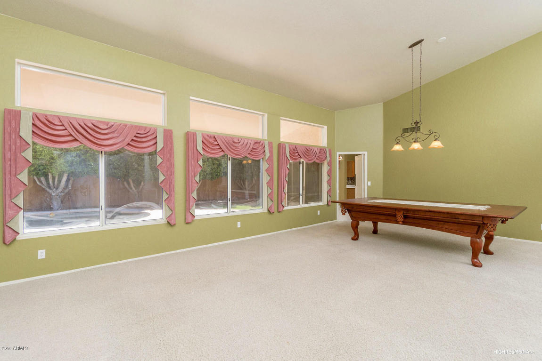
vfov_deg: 77.3
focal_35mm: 15
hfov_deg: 100.4
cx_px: 271
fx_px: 226
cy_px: 180
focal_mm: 10
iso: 500
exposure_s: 1/200
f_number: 6.3
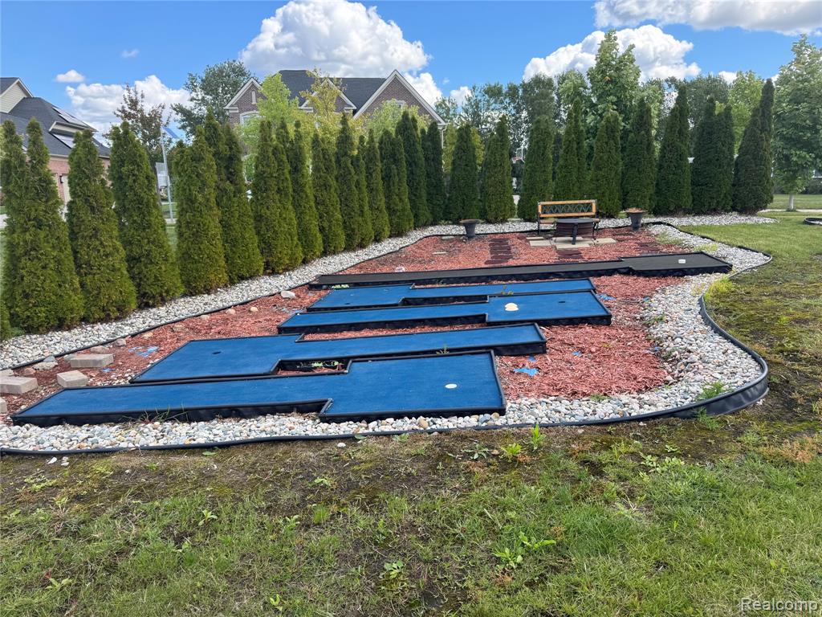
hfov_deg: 71.6
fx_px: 570
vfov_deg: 56.8
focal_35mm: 24
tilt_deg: -12.7
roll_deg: +1.0
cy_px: 308
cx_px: 411
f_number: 1.78
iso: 80
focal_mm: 6.76
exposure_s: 1/966
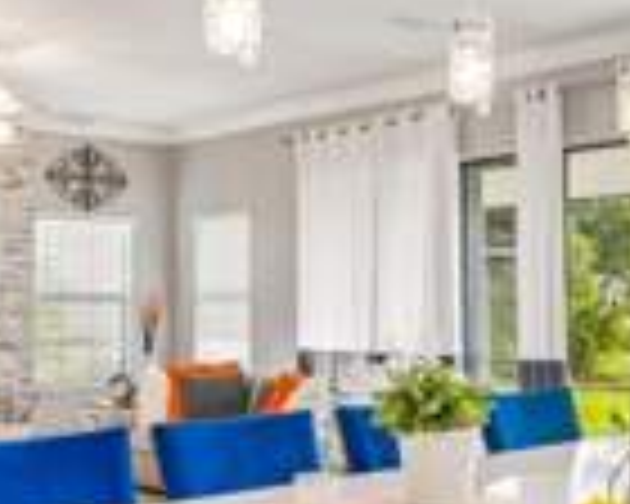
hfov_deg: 31.4
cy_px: 304
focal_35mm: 58
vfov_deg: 26.2
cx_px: 526
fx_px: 1081
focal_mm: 18
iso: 400
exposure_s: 1/30
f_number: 8
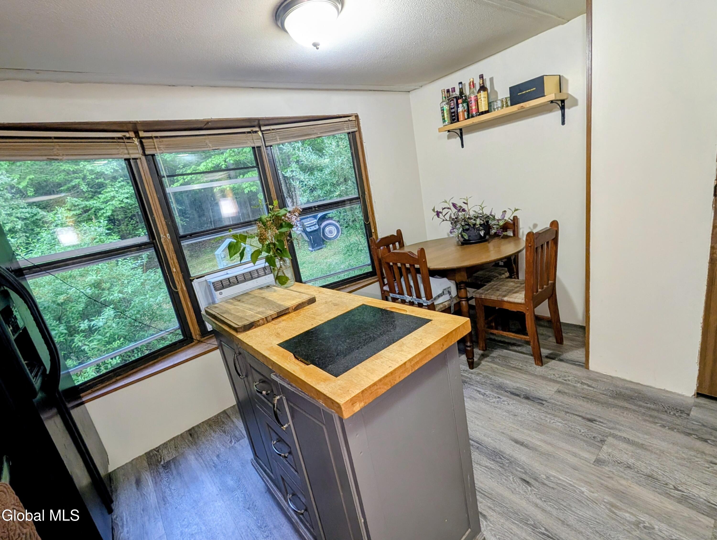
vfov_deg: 94.6
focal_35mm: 12
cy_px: 270
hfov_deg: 110.5
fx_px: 249
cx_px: 358
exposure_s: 1/30
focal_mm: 2.02
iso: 183
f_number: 1.7
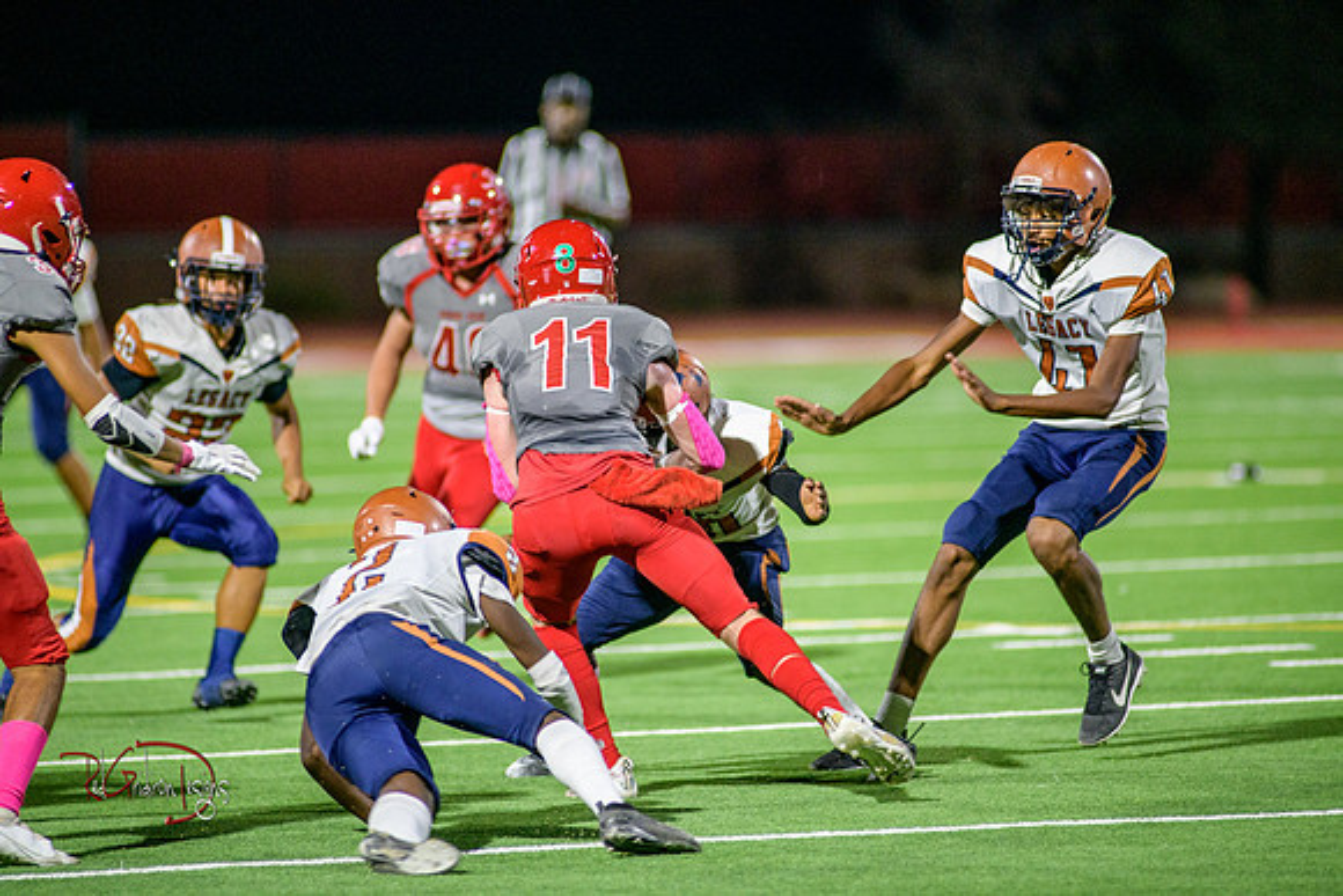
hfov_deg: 6.9
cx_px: 672
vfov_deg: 4.6
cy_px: 448
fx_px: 11194
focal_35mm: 300
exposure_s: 1/500
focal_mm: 300
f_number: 2.8
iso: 2000
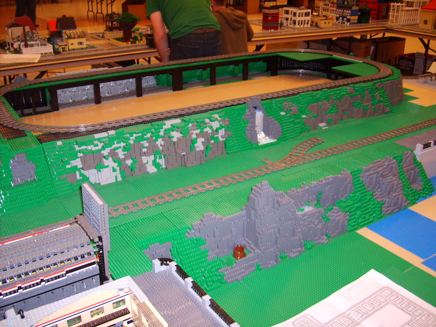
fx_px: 441
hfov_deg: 52.6
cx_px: 218
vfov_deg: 40.7
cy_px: 164
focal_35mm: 35
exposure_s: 1/45
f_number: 2.8
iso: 100
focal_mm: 5.8
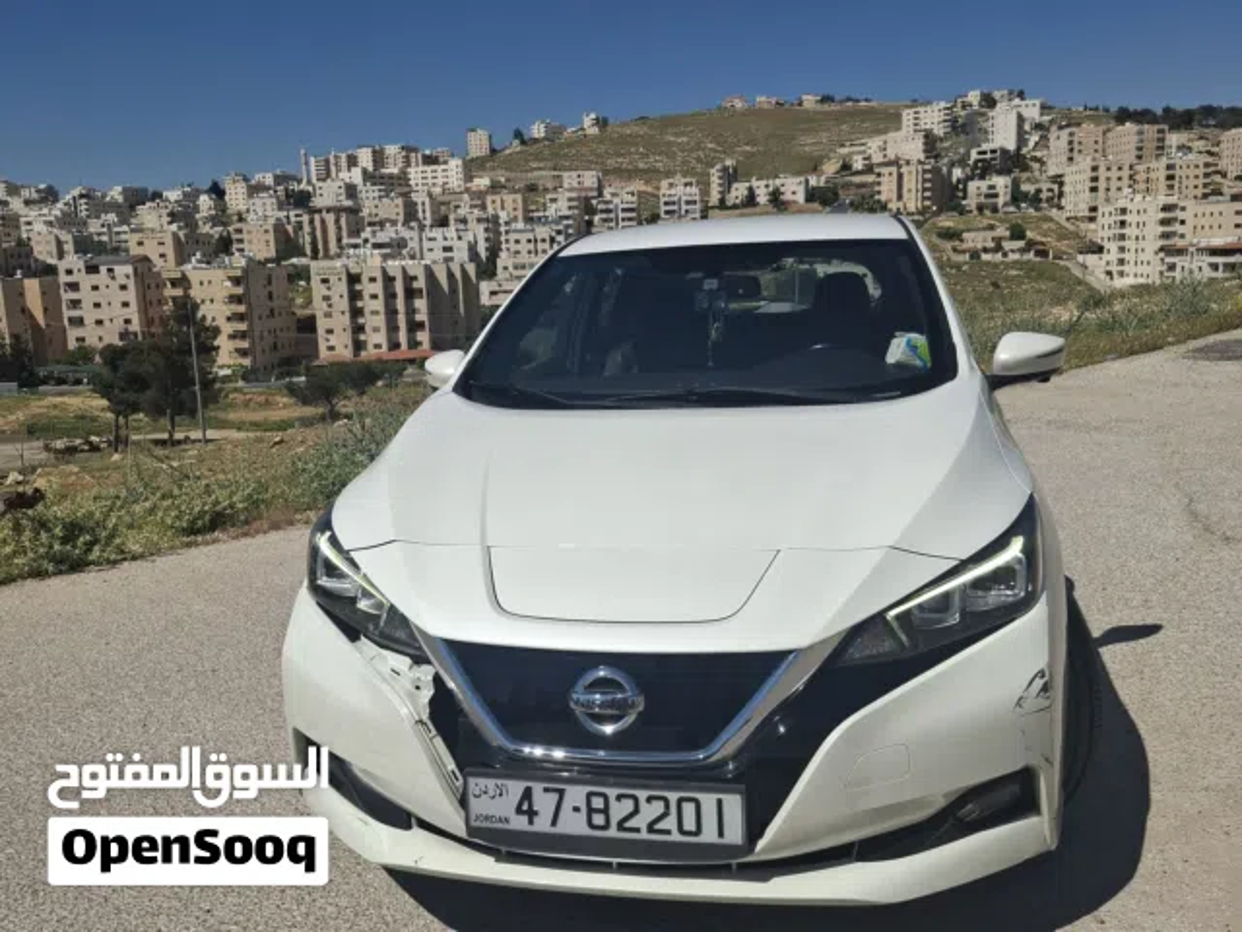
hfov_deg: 73.9
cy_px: 466
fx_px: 825
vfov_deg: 58.9
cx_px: 621
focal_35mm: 23
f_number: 1.8
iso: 50
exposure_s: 1/2611
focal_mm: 5.54
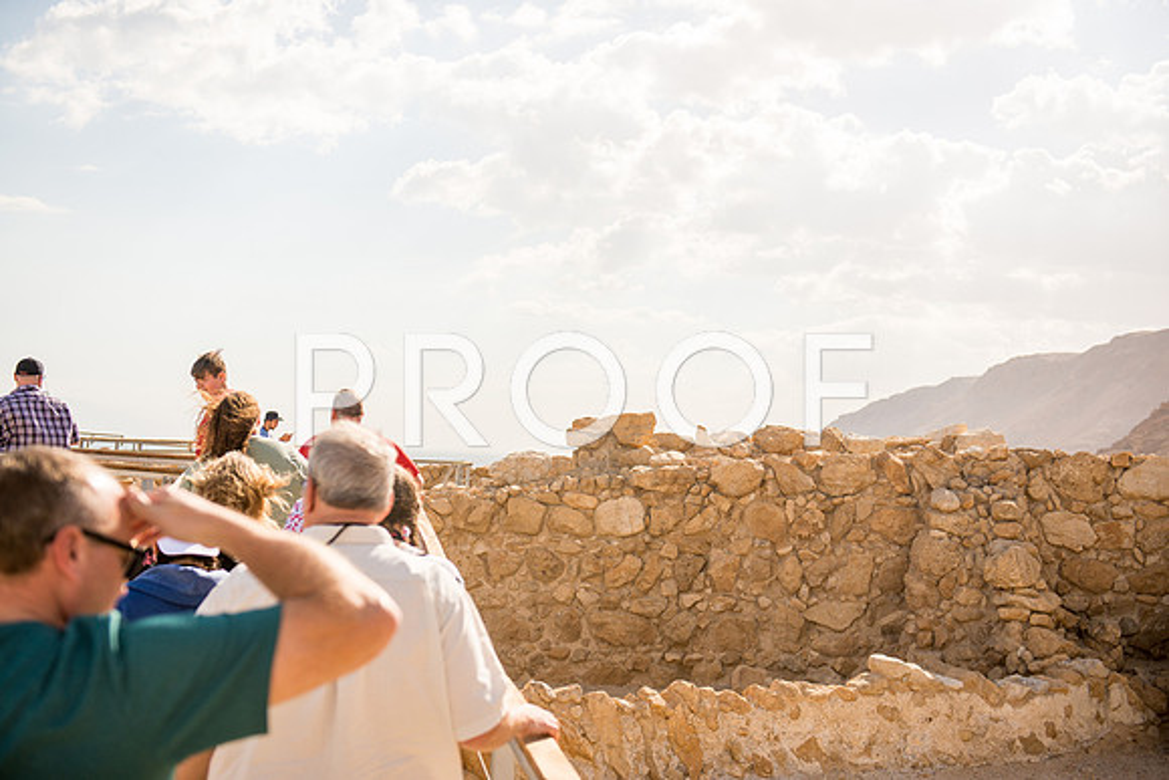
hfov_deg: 41.1
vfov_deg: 28.1
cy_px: 390
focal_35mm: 48
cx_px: 584
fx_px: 1559
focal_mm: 48
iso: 200
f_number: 2.8
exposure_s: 1/4000
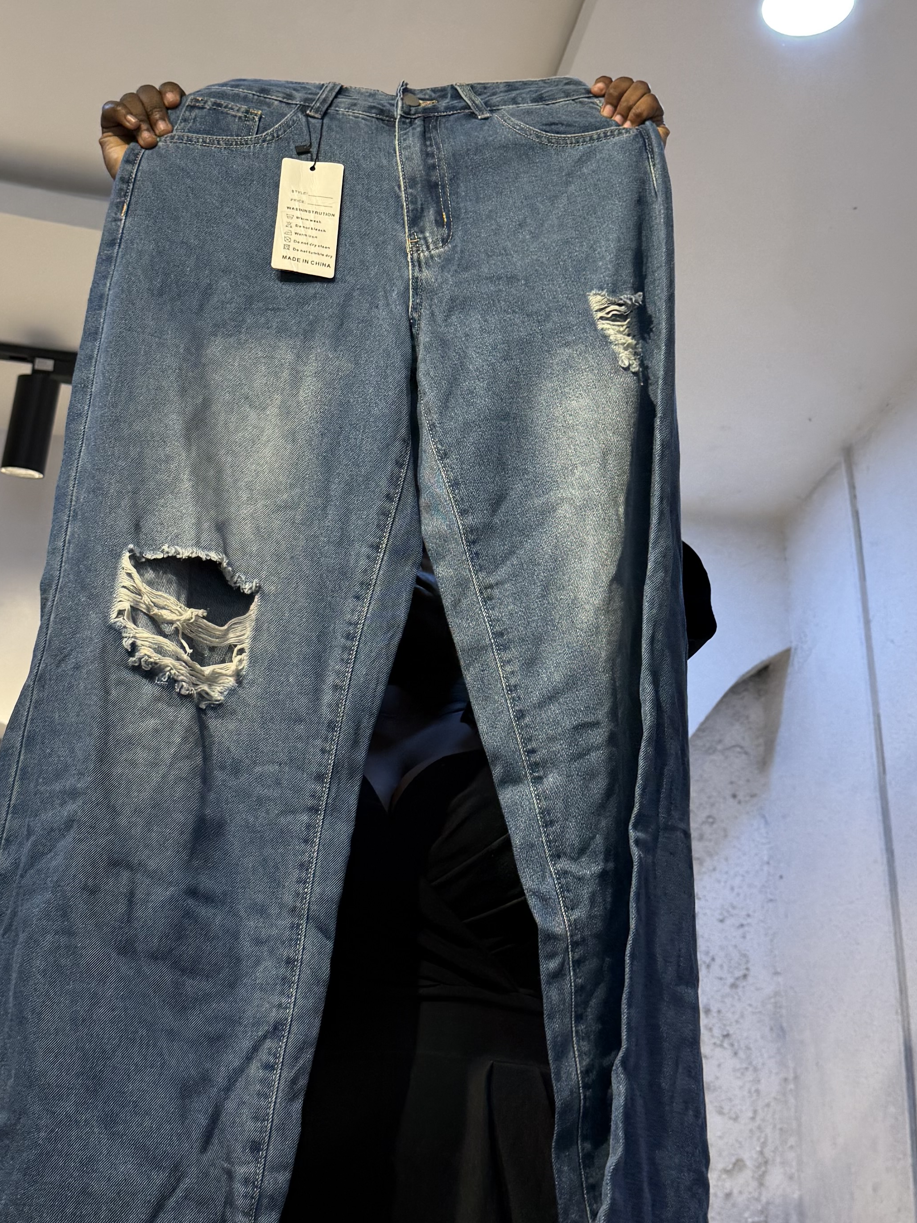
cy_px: 442
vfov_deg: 37.9
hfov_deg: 29.1
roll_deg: -1.5
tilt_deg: +27.3
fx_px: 1766
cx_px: 516
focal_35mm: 50
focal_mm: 6.76
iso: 64
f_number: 1.78
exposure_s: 1/100
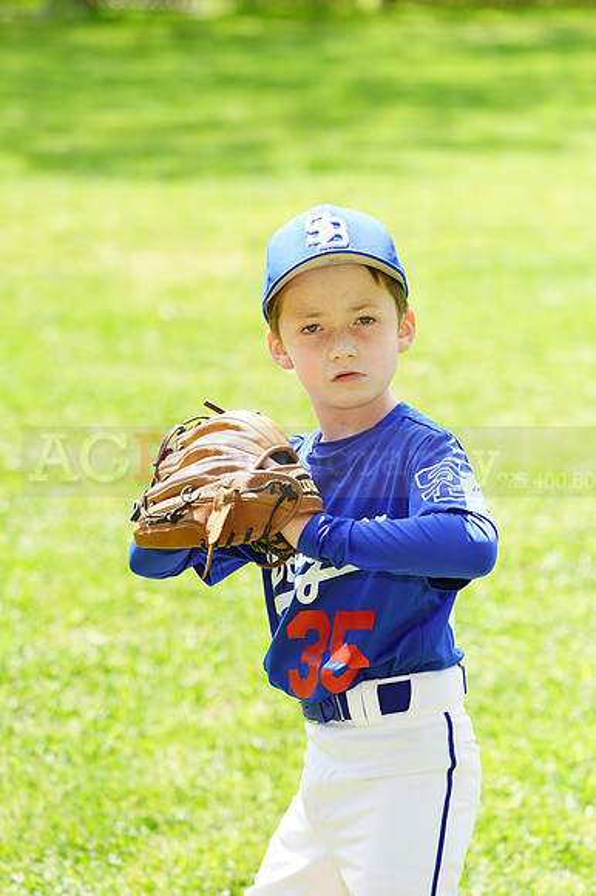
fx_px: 4599
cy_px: 448
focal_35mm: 185
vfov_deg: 11.1
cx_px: 298
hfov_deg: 7.4
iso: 200
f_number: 6.3
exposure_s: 1/200
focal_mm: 185
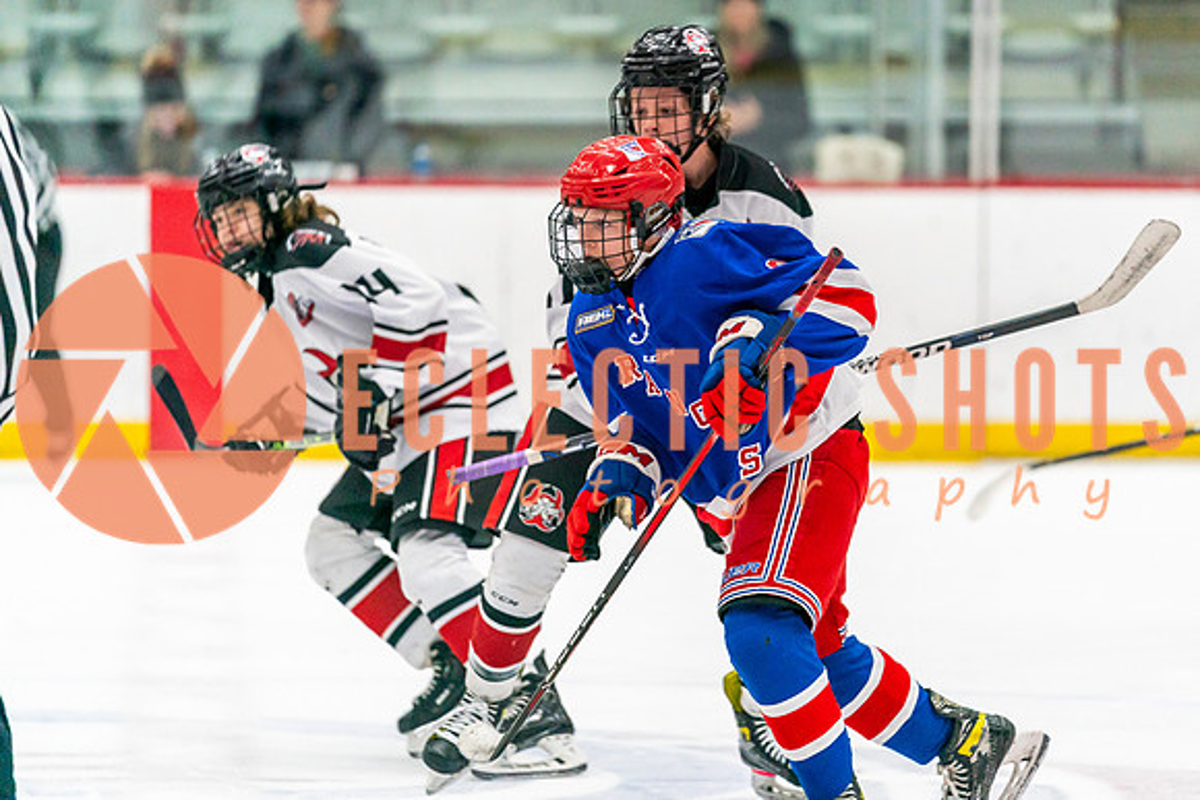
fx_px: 7700
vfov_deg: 6.0
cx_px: 693
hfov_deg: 8.9
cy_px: 338
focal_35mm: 231
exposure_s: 1/1250
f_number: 2.8
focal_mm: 200
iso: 3200
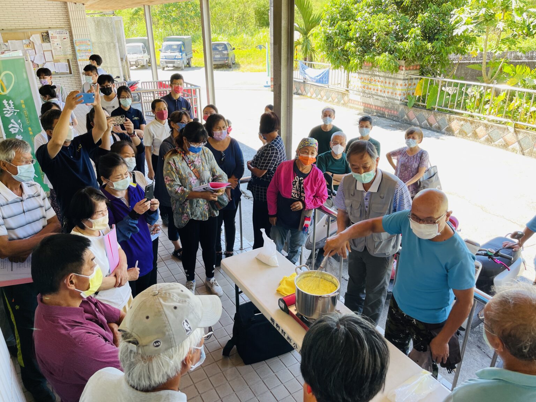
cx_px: 268
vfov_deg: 53.1
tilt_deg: -24.9
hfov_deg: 67.3
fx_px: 403
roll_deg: +0.5
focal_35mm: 26
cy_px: 201
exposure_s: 1/140
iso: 32
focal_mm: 5.1
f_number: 1.6
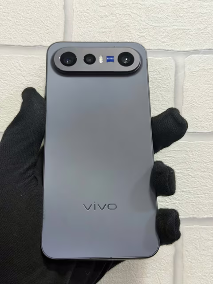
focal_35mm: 48
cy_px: 142
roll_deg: -0.1
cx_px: 106
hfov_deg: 30.3
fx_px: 394
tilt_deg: -0.1
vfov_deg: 39.7
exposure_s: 1/50
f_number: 1.78
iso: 50
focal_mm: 6.76
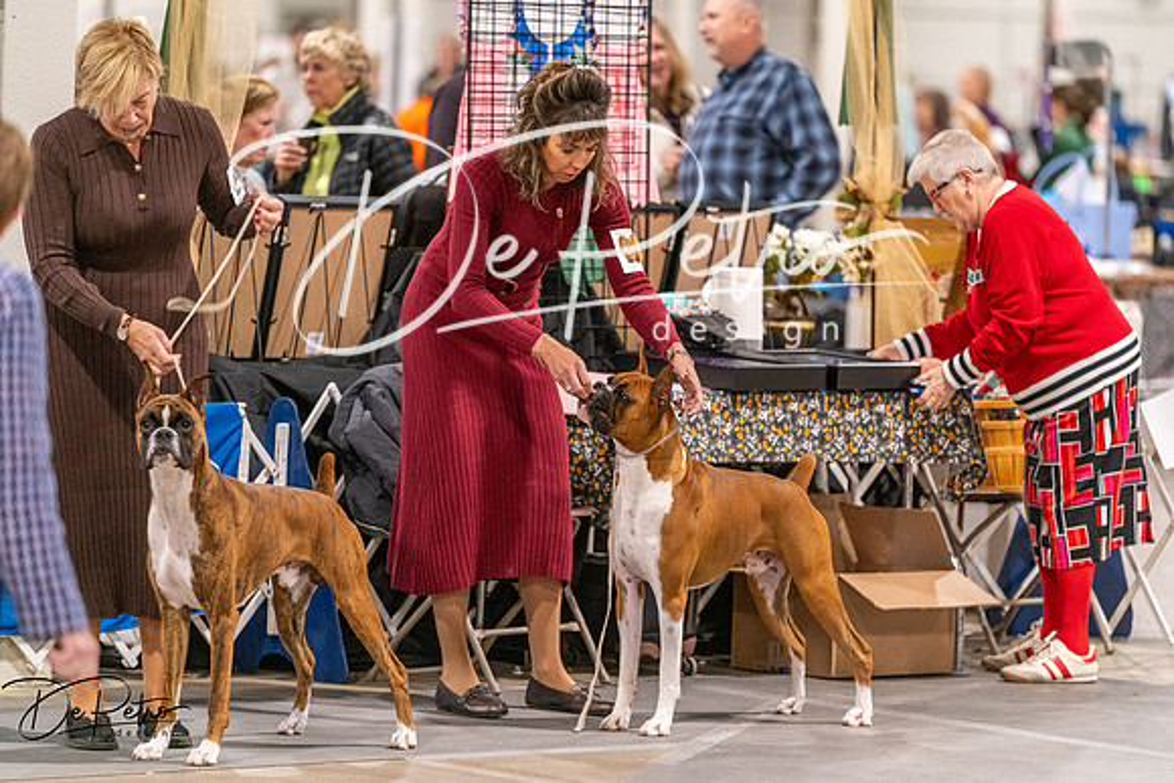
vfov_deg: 6.9
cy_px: 392
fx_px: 6523
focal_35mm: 200
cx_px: 587
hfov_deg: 10.3
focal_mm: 200
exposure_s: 1/250
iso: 6400
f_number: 3.2
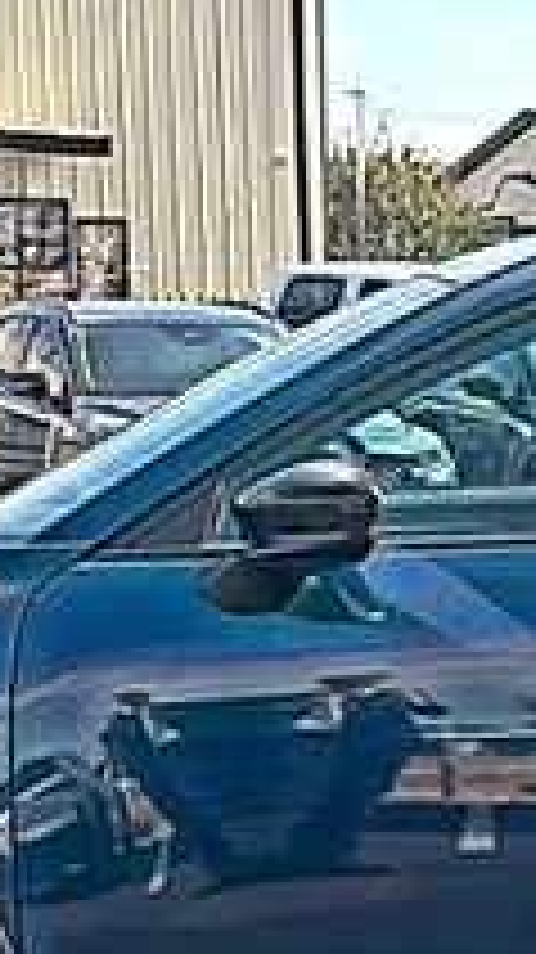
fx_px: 2455
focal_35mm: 97
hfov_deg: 12.3
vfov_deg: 21.5
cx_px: 572
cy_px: 857
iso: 50
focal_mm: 5.96
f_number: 1.6
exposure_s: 1/1517
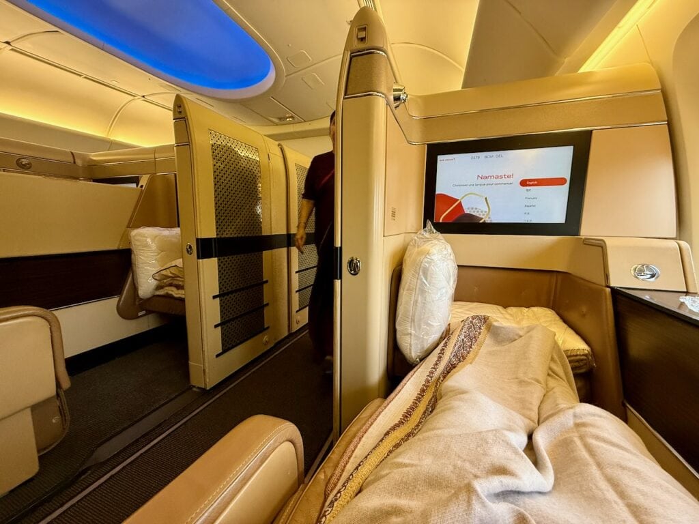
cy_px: 262
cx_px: 350
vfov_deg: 85.7
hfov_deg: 102.1
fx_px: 283
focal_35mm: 14
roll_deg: -1.0
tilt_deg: -8.6
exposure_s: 1/56
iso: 320
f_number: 2.2
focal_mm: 2.22
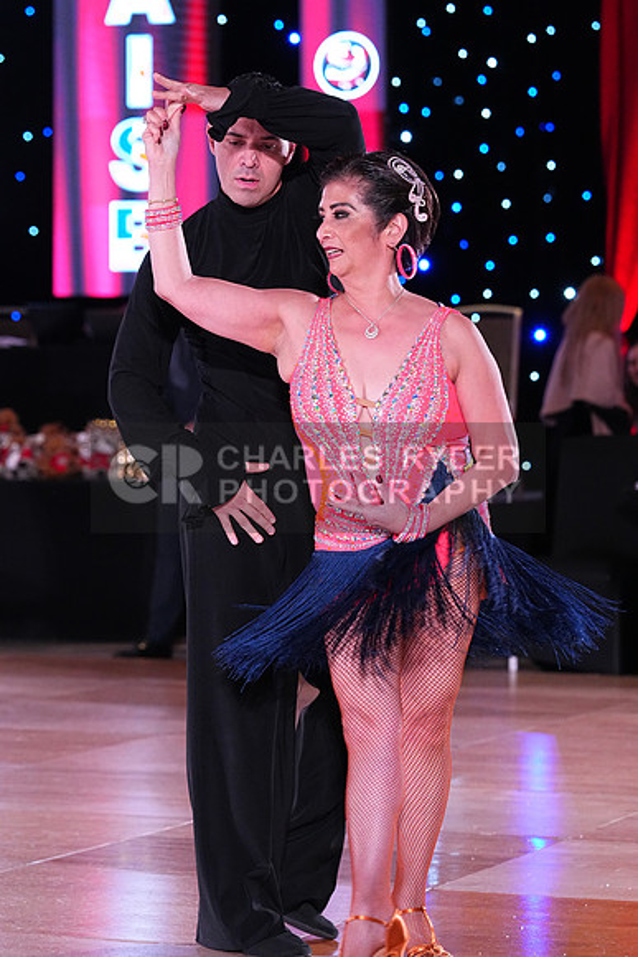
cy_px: 478
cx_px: 319
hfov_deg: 10.6
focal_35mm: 130
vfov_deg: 15.8
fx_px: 3454
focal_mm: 130
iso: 6400
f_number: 5
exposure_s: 1/320
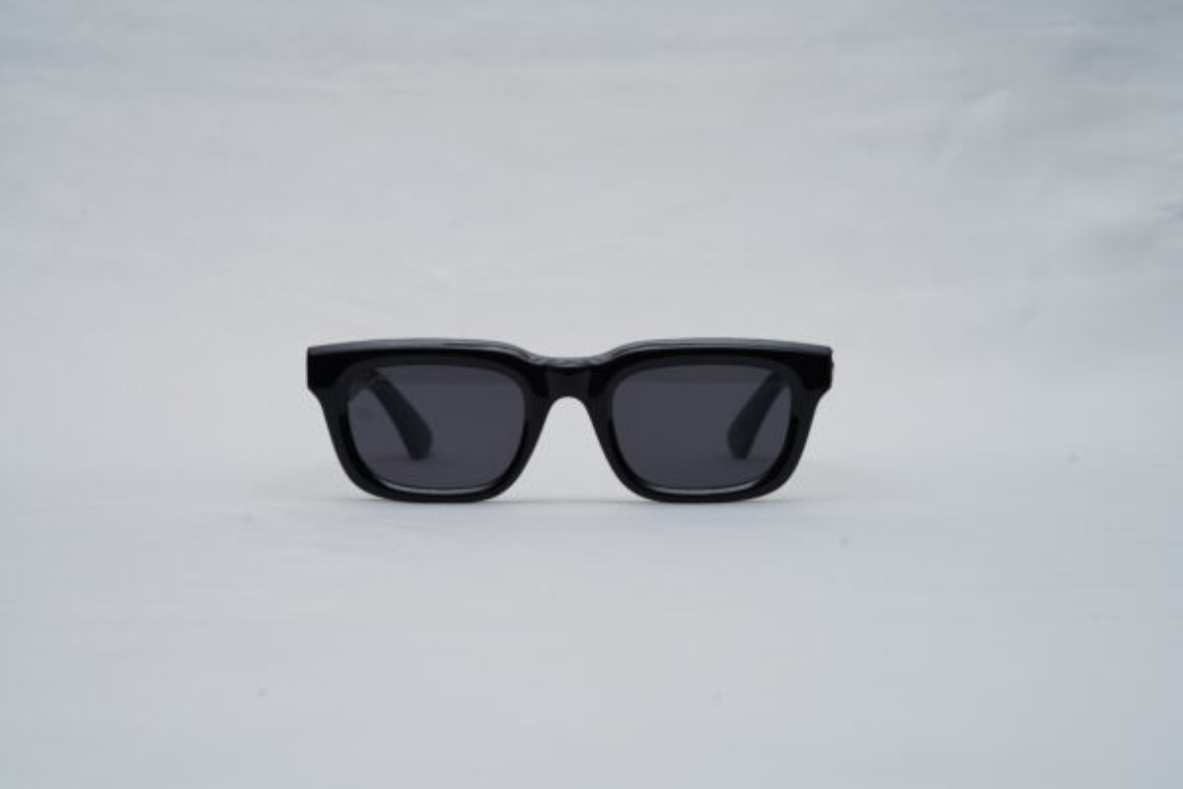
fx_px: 1643
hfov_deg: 39.6
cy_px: 394
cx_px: 592
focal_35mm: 50
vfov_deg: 27.0
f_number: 9
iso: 100
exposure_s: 1/160
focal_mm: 50
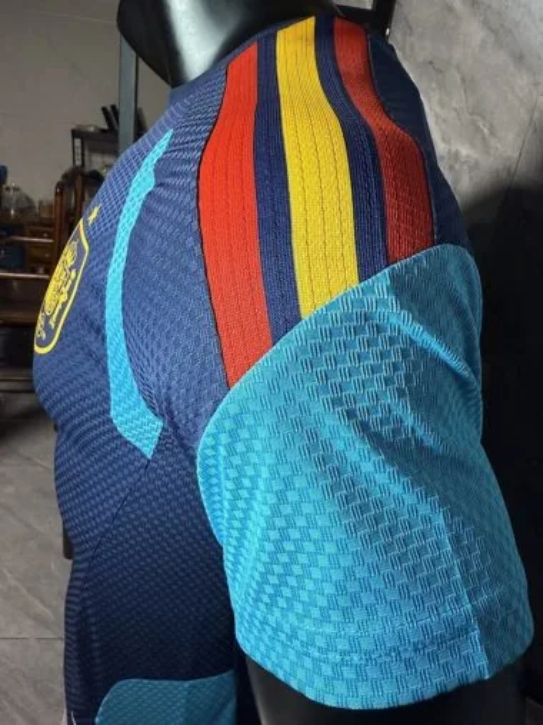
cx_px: 272
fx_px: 502
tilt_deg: -23.2
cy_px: 362
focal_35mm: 24
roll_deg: -9.0
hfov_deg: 56.8
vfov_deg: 71.6
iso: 250
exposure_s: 1/100
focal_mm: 2.22
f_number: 2.2
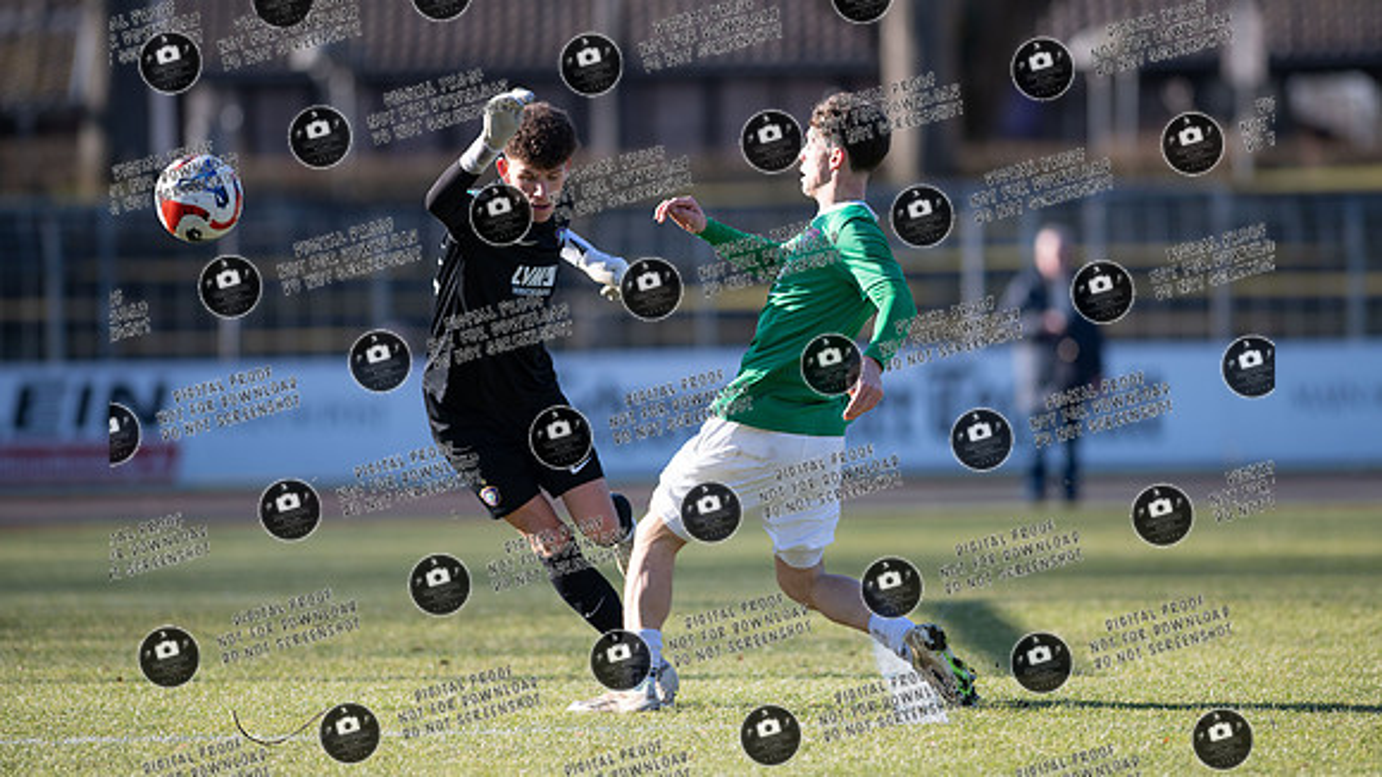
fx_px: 12239
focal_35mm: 334
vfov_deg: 3.6
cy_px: 357
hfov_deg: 6.5
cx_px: 732
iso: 220
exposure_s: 1/1600
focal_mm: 300
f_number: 3.2
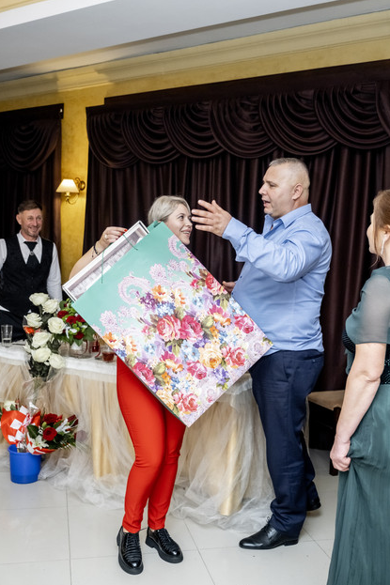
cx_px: 196
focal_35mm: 37
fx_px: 602
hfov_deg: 35.9
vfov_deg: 51.9
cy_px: 299
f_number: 2.8
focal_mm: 24.2
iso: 1250
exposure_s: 1/125
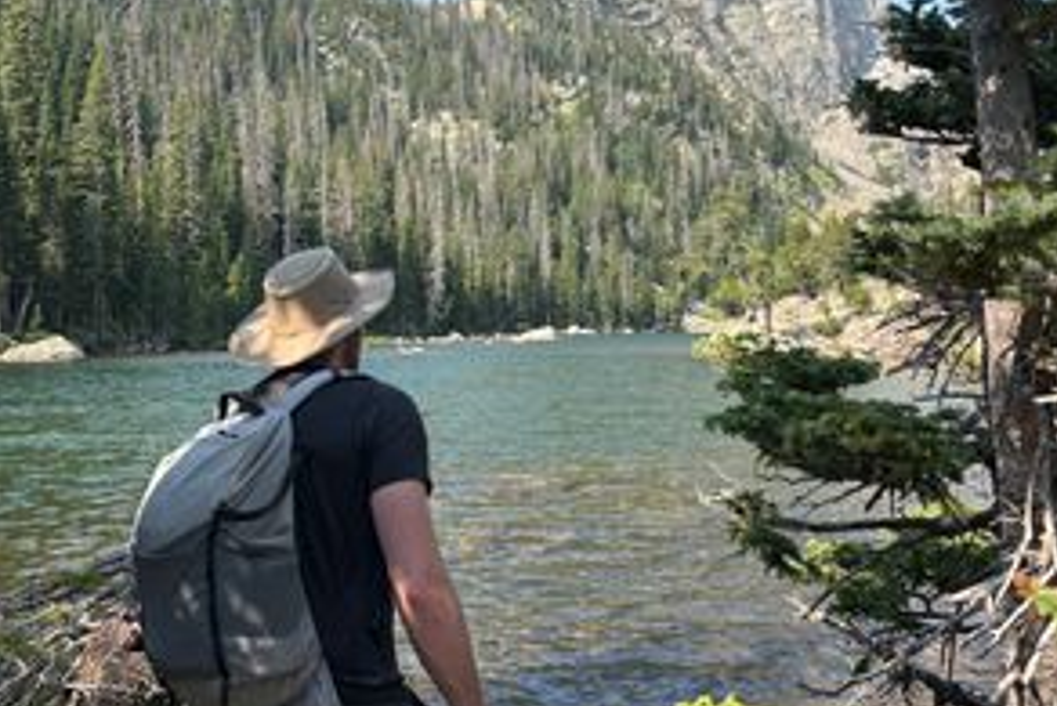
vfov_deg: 35.7
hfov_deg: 51.9
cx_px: 539
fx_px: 1087
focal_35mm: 37
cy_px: 246
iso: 50
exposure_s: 1/1344
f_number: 1.6
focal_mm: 5.96
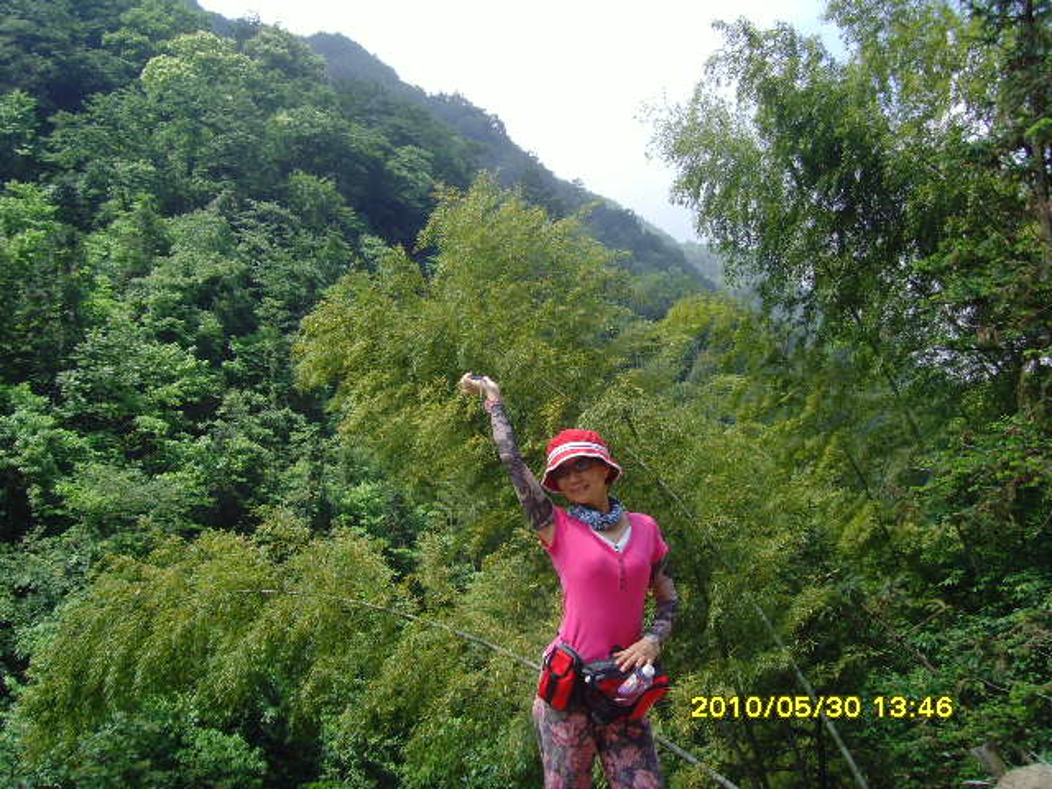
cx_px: 526
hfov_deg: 47.9
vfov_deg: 36.8
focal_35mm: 39
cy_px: 394
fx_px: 1185
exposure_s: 1/350
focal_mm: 6.6
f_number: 3.5
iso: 80
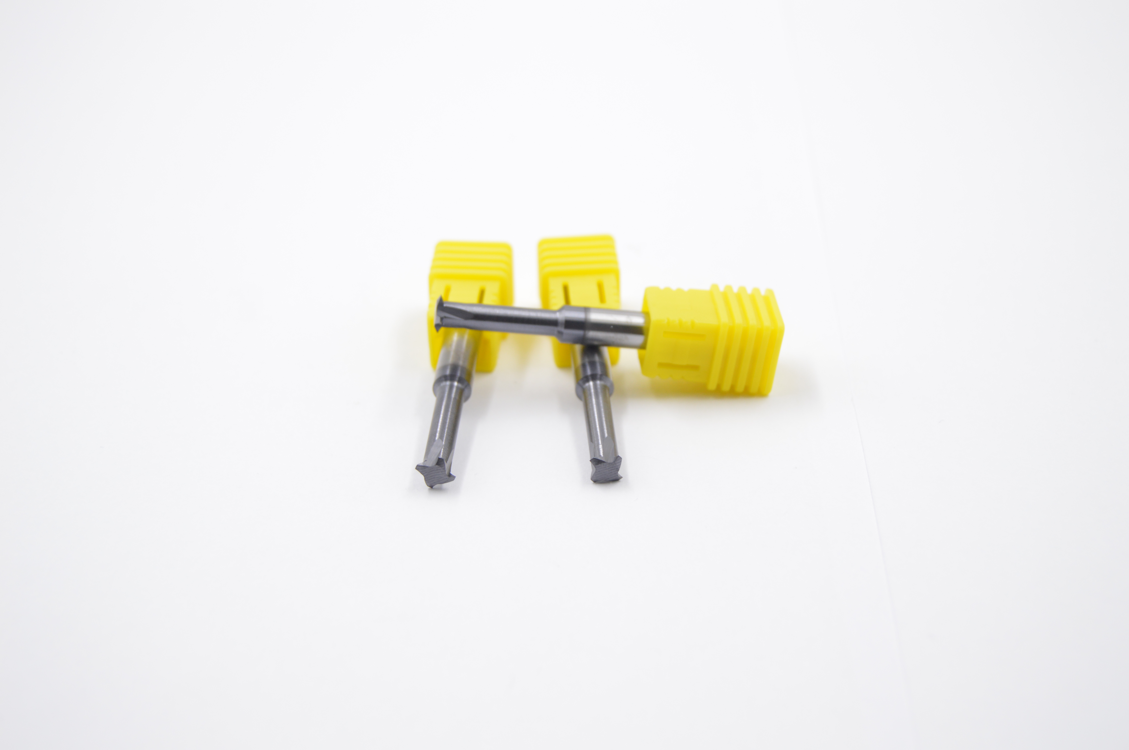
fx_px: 2115
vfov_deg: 20.1
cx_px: 564
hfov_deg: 29.9
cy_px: 375
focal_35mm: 68
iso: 400
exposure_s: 1/100
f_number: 6.3
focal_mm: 45
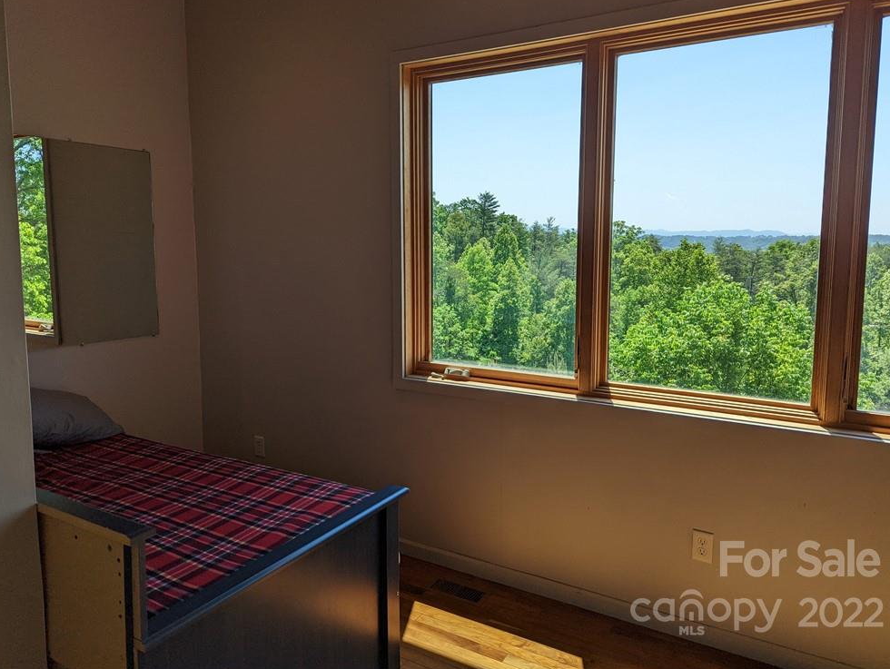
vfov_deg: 55.0
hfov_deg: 69.3
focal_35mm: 25
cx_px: 438
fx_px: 643
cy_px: 323
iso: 45
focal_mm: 6.81
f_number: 1.85
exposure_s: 1/976
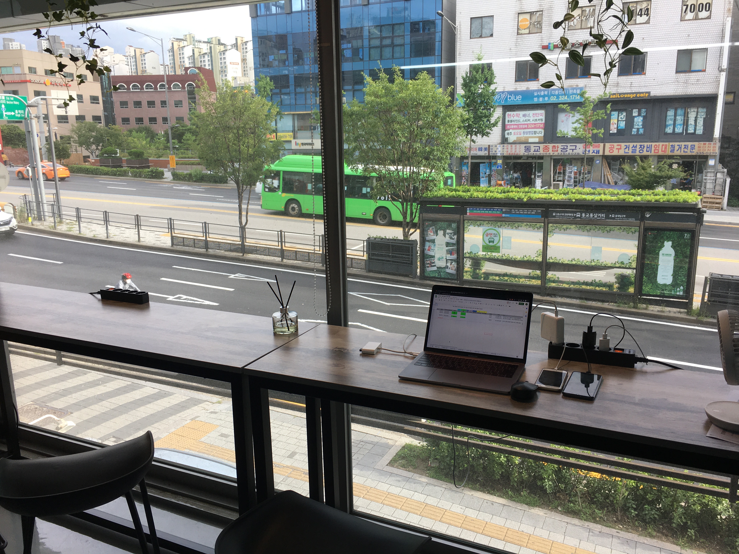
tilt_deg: -13.1
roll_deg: +1.3
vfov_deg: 48.2
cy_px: 277
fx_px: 619
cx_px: 370
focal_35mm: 29
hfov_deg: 61.7
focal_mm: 4.15
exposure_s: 1/159
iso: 25
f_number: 2.2
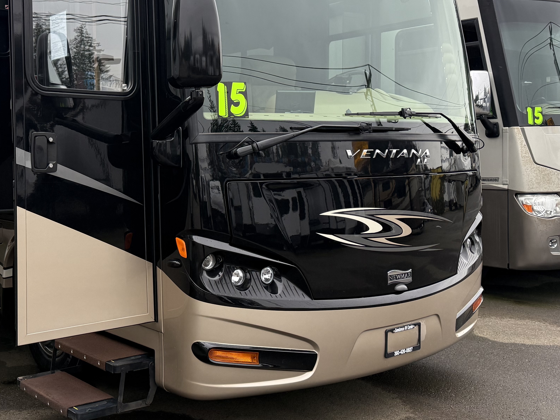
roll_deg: +1.9
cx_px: 160
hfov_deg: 42.9
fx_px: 696
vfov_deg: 33.5
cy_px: 173
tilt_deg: -0.7
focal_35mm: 43
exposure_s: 1/137
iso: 200
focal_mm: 6.76
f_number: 1.78
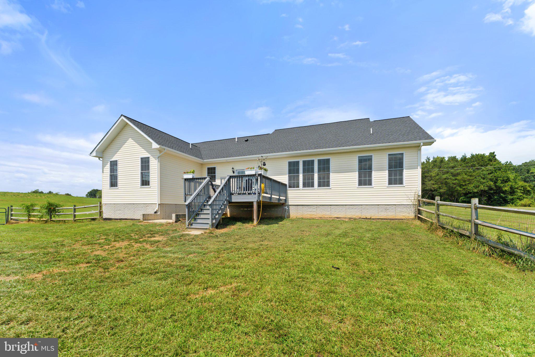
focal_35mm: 14
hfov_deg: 104.3
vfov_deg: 81.2
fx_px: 208
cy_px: 178
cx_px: 268
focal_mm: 14
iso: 200
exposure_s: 1/320
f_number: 13
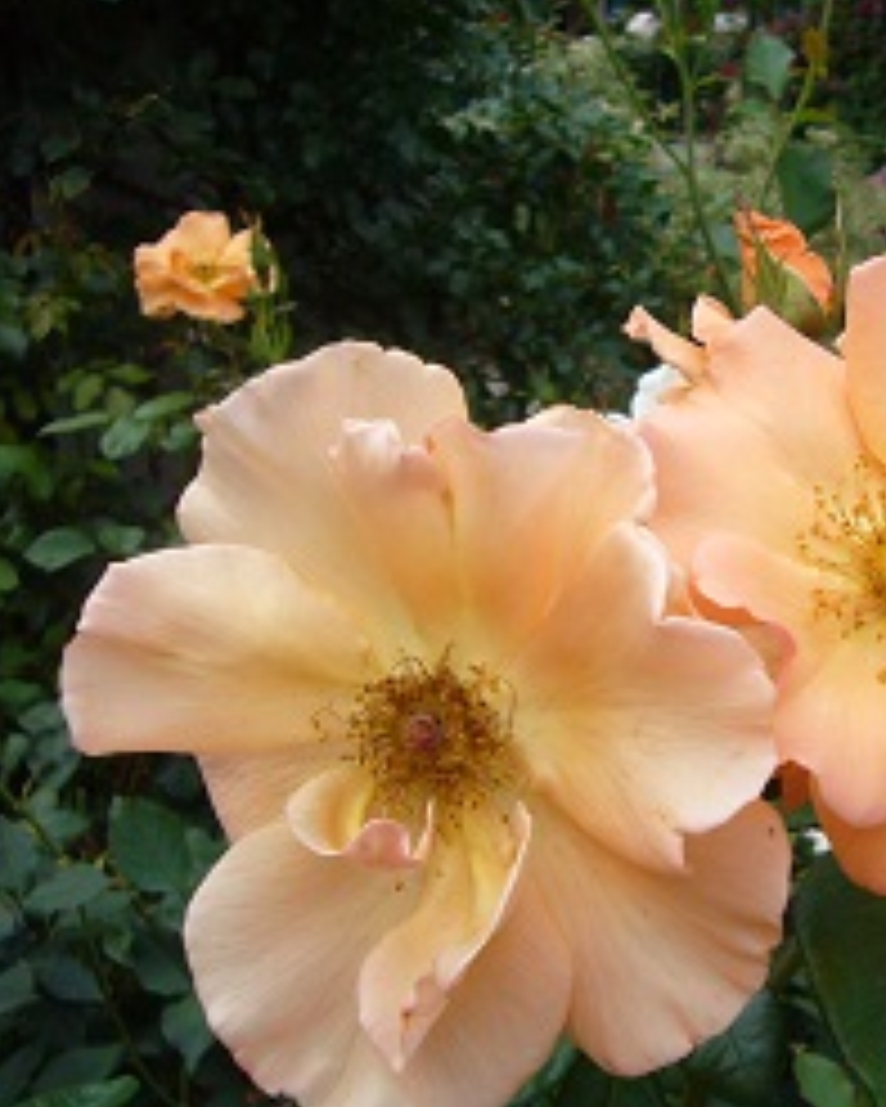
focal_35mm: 47
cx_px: 731
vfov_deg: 39.5
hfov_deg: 31.1
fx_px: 1540
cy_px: 610
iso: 100
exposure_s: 1/640
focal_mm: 4.6
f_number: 2.8
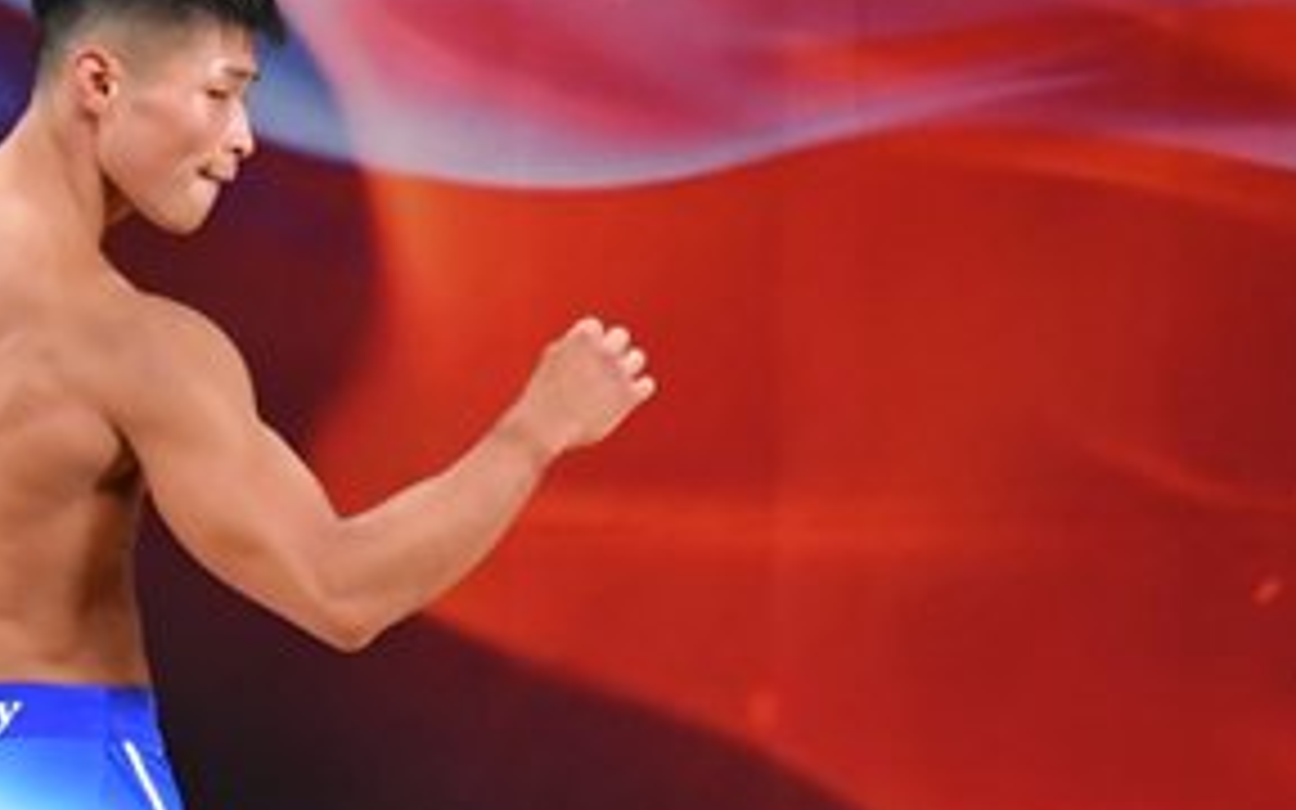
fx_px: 23276
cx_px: 115
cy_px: 810
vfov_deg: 2.0
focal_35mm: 659
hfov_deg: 3.2
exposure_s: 1/400
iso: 3200
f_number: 5.6
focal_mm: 160
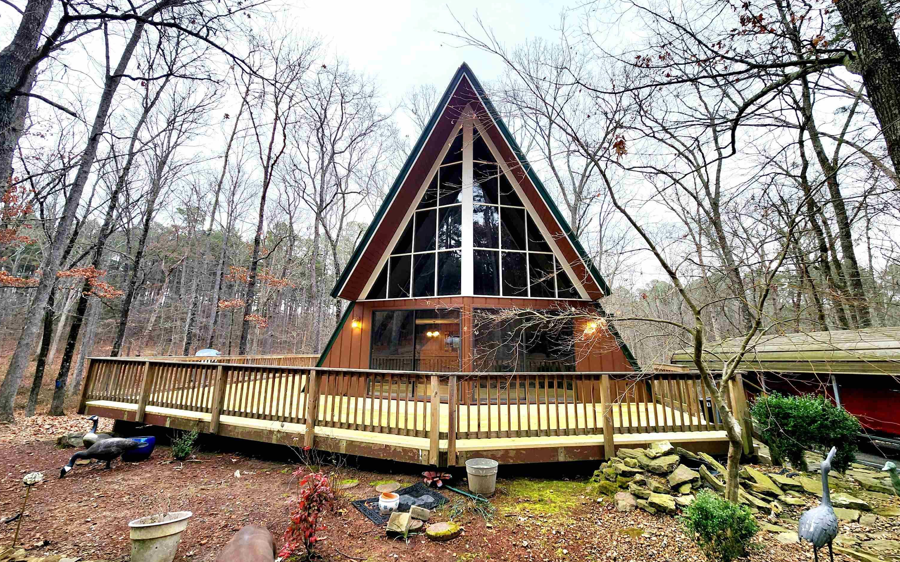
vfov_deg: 78.6
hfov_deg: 105.3
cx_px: 449
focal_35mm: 14
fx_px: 343
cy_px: 265
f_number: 2.2
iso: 50
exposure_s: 1/156
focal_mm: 2.2
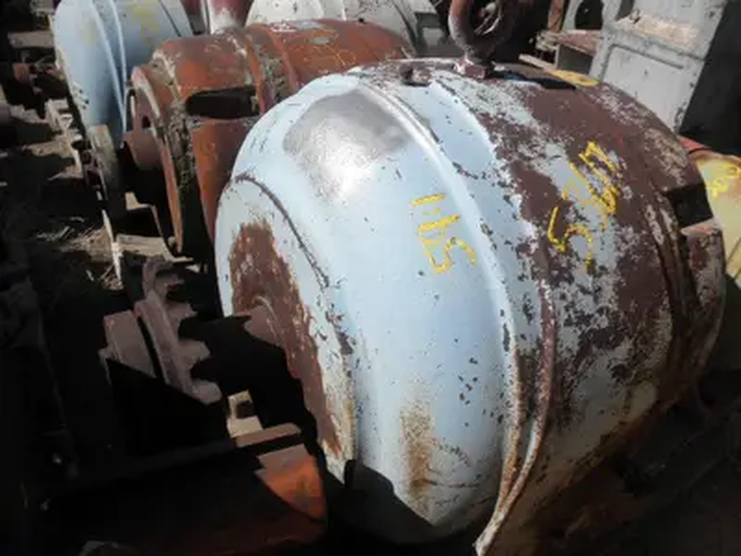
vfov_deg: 49.7
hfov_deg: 63.4
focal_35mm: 28
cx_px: 370
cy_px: 278
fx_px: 599
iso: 64
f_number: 8.5
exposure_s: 1/200
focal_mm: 5
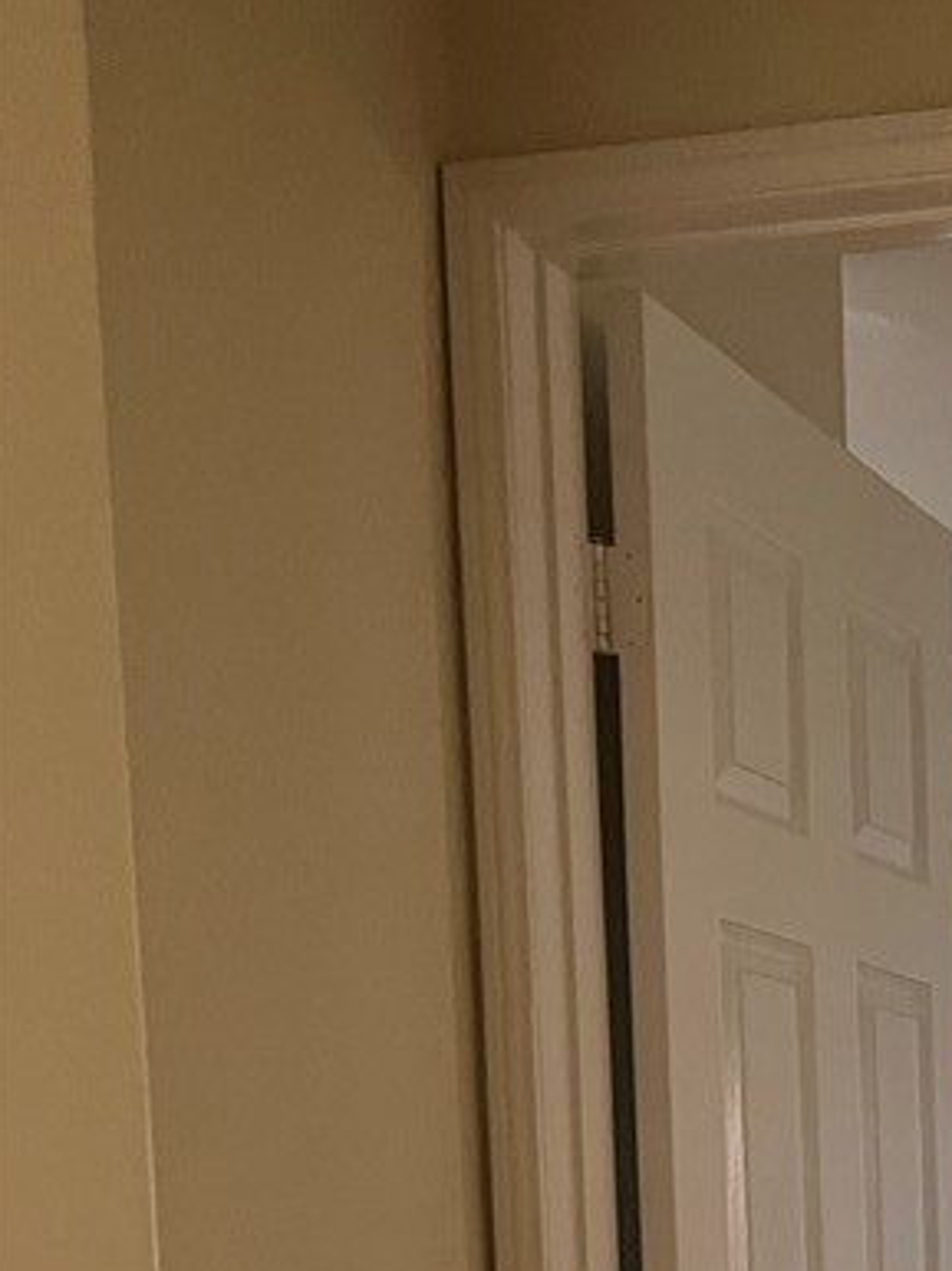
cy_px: 1630
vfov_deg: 24.7
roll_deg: +1.3
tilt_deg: -6.5
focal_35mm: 69
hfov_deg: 19.5
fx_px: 2533
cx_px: 1255
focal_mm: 5.7
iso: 400
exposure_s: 1/60
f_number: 1.5
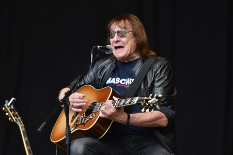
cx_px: 116
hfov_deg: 7.2
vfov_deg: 4.8
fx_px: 1843
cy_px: 78
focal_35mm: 285
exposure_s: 1/400
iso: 360
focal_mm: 190
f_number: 2.8
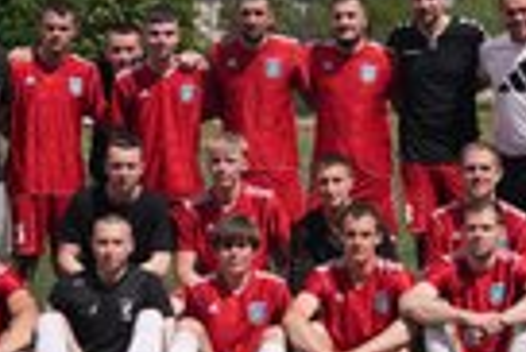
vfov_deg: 13.3
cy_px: 122
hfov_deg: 19.7
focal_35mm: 103
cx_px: 360
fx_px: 1507
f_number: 2.8
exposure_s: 1/250
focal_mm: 35
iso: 320
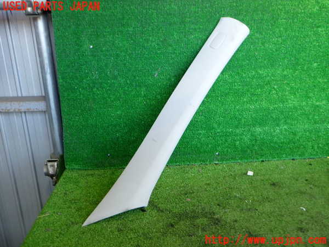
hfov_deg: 60.0
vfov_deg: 46.8
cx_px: 164
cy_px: 124
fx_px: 285
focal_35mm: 30
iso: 200
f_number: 2.3
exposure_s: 1/50
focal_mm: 5.4
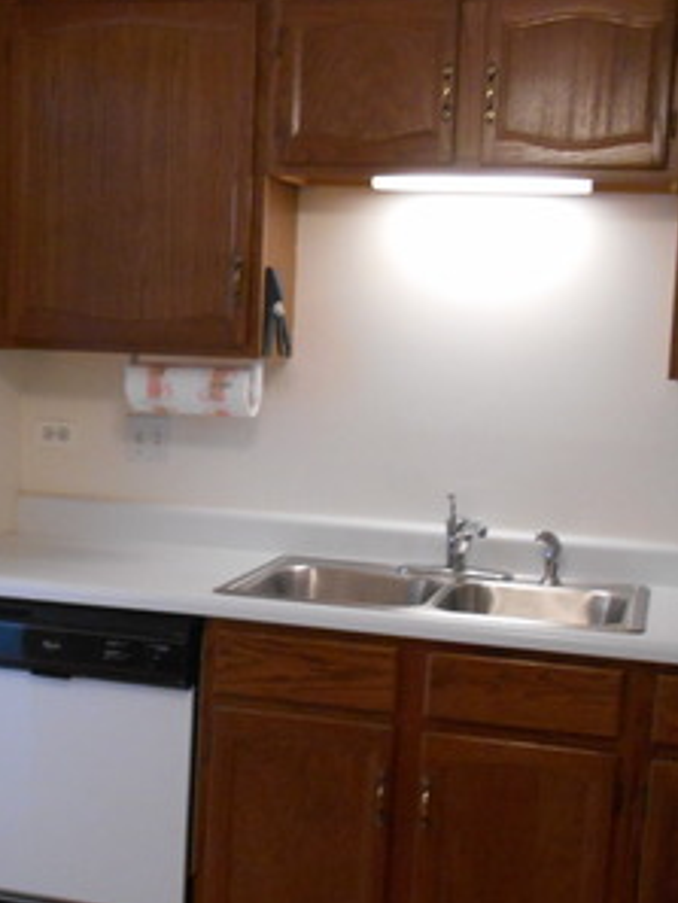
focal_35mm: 56
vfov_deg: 34.2
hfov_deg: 26.1
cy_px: 538
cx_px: 261
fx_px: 1461
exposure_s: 1/30
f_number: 3.4
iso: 360
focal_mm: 4.7
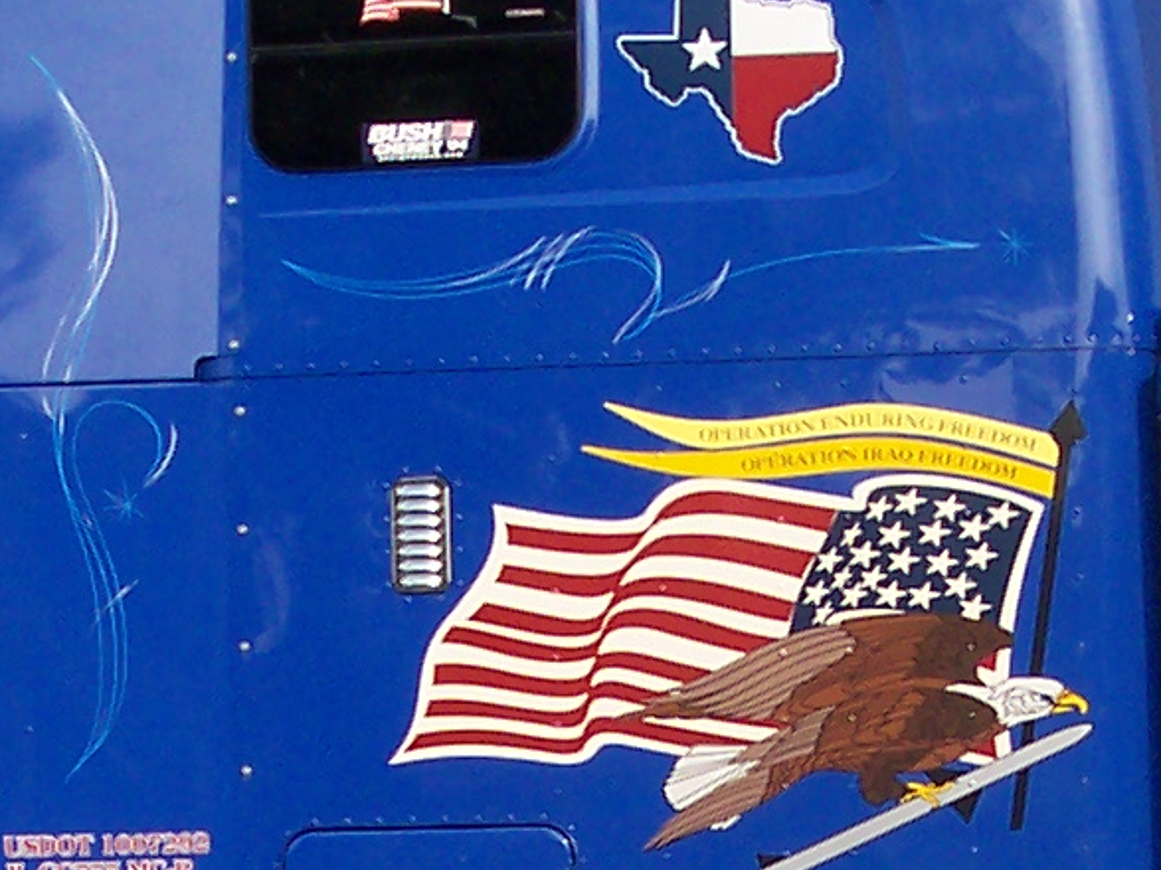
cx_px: 670
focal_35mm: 167
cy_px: 937
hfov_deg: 11.8
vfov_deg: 8.8
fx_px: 5600
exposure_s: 1/350
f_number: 4.8
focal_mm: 8
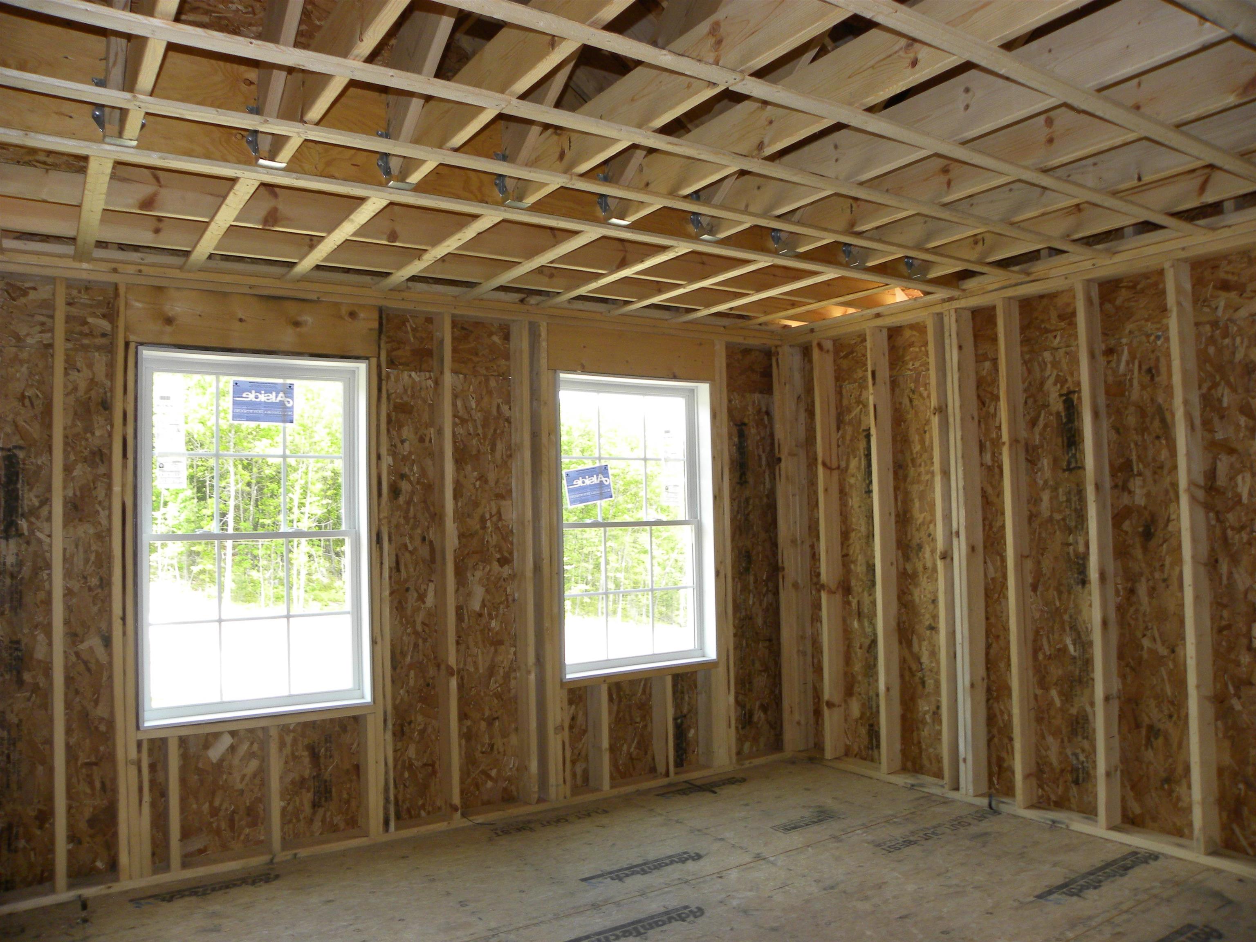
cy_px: 471
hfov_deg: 67.3
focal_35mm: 26
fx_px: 943
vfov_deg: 53.1
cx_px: 628
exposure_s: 1/68.4
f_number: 2.8
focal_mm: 4.6
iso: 110
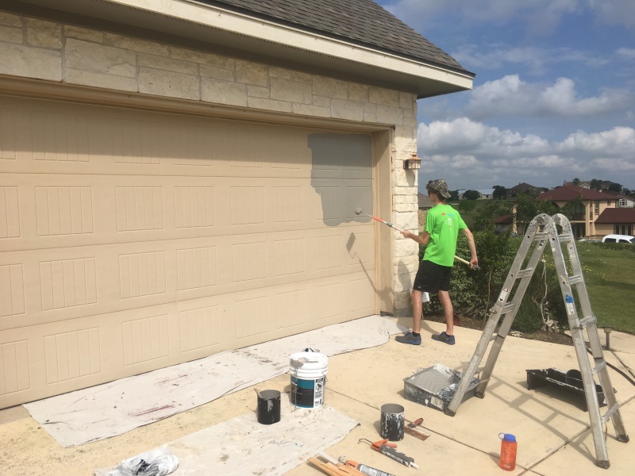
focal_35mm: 29
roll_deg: +2.2
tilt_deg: -3.7
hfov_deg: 61.7
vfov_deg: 48.2
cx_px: 318
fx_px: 532
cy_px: 238
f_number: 2.2
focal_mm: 4.15
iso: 25
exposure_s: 1/3344
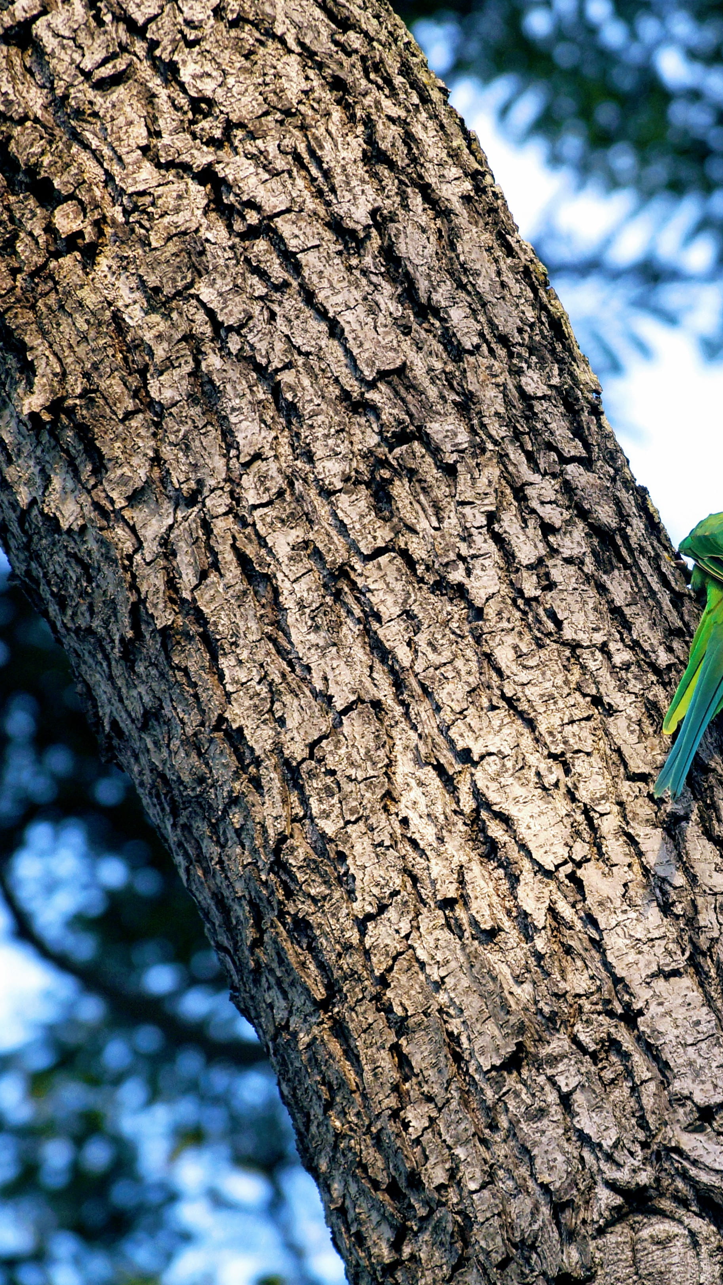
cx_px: 680
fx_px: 10899
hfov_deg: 3.8
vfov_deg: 6.7
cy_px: 642
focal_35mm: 320
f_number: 5.6
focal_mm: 135
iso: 200
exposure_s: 1/250
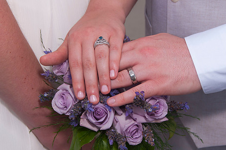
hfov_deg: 17.7
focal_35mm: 116
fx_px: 727
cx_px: 116
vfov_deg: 11.8
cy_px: 70
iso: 100
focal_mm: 60
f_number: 8
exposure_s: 1/250
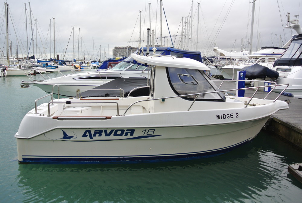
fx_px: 252
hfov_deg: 61.8
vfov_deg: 43.8
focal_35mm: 30
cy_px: 102
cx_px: 151
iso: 100
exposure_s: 1/100
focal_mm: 11.4
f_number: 3.5
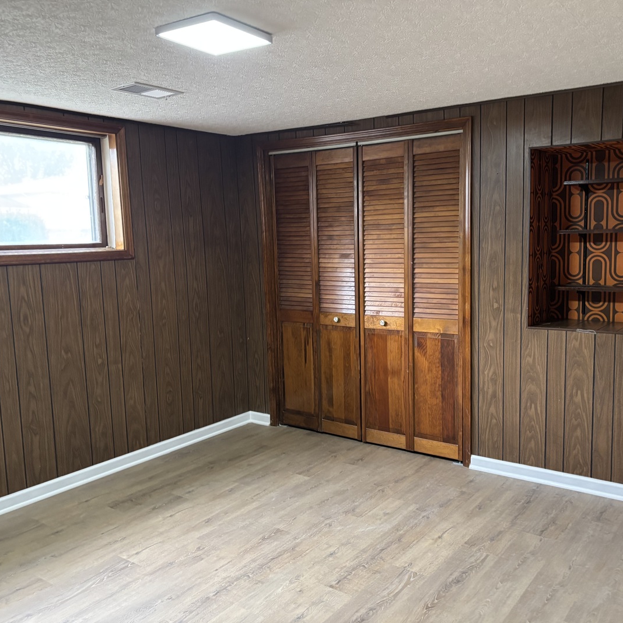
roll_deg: +1.6
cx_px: 340
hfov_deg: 52.5
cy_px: 309
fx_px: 631
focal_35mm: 31
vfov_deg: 52.5
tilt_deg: -7.0
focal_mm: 5.96
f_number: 1.6
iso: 400
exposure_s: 1/60
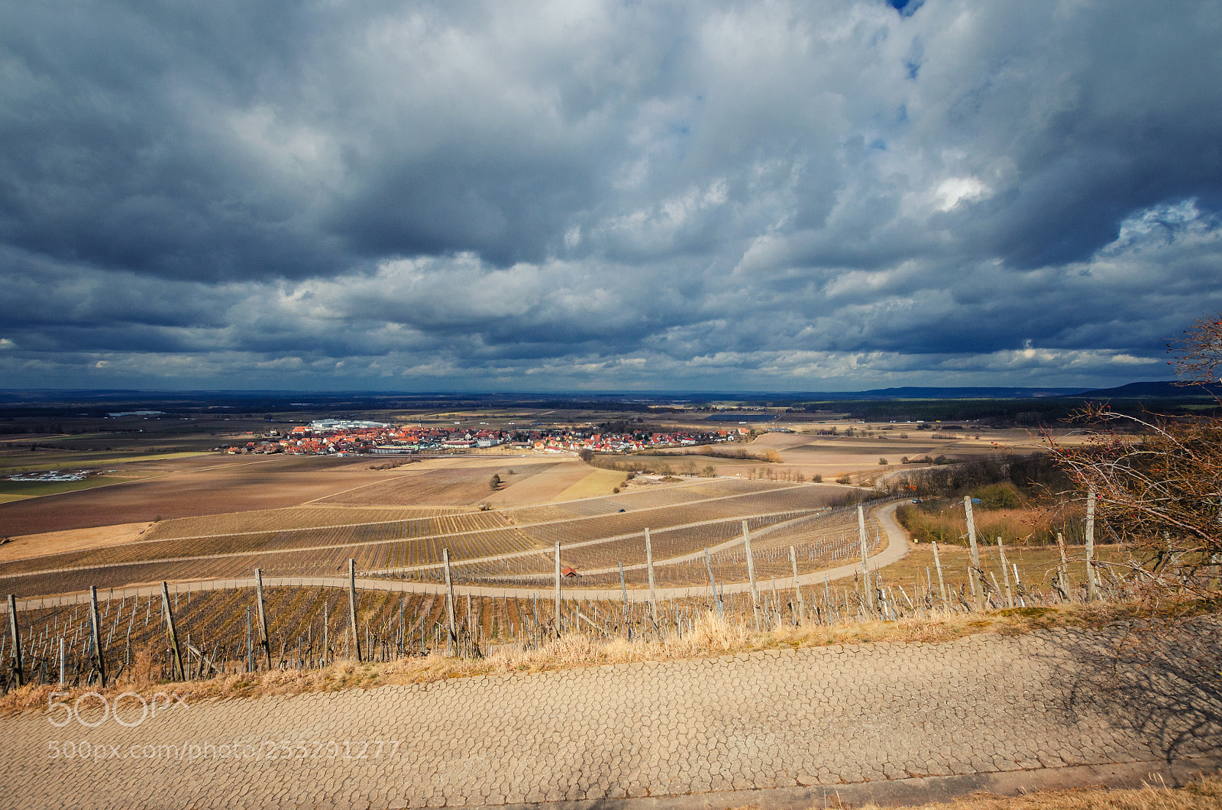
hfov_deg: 100.5
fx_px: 508
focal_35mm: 15
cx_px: 611
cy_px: 405
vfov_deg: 77.1
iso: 400
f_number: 8
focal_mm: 10
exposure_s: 1/1600
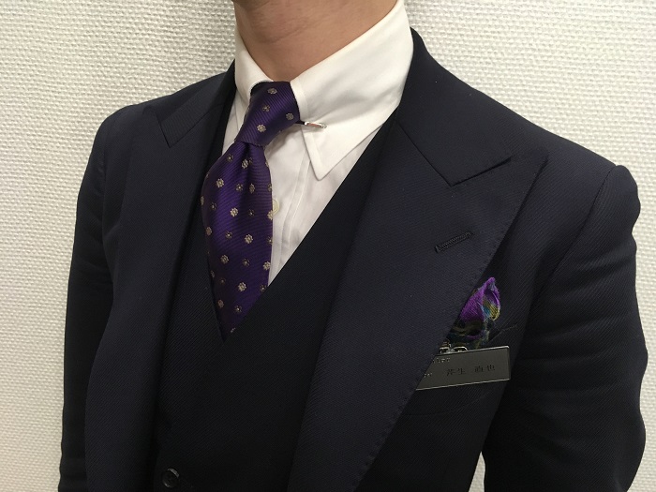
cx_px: 328
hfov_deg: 61.7
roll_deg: -4.5
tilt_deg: -18.1
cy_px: 246
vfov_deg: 48.2
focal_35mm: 29
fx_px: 550
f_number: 2.2
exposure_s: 1/30
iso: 160
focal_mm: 4.15
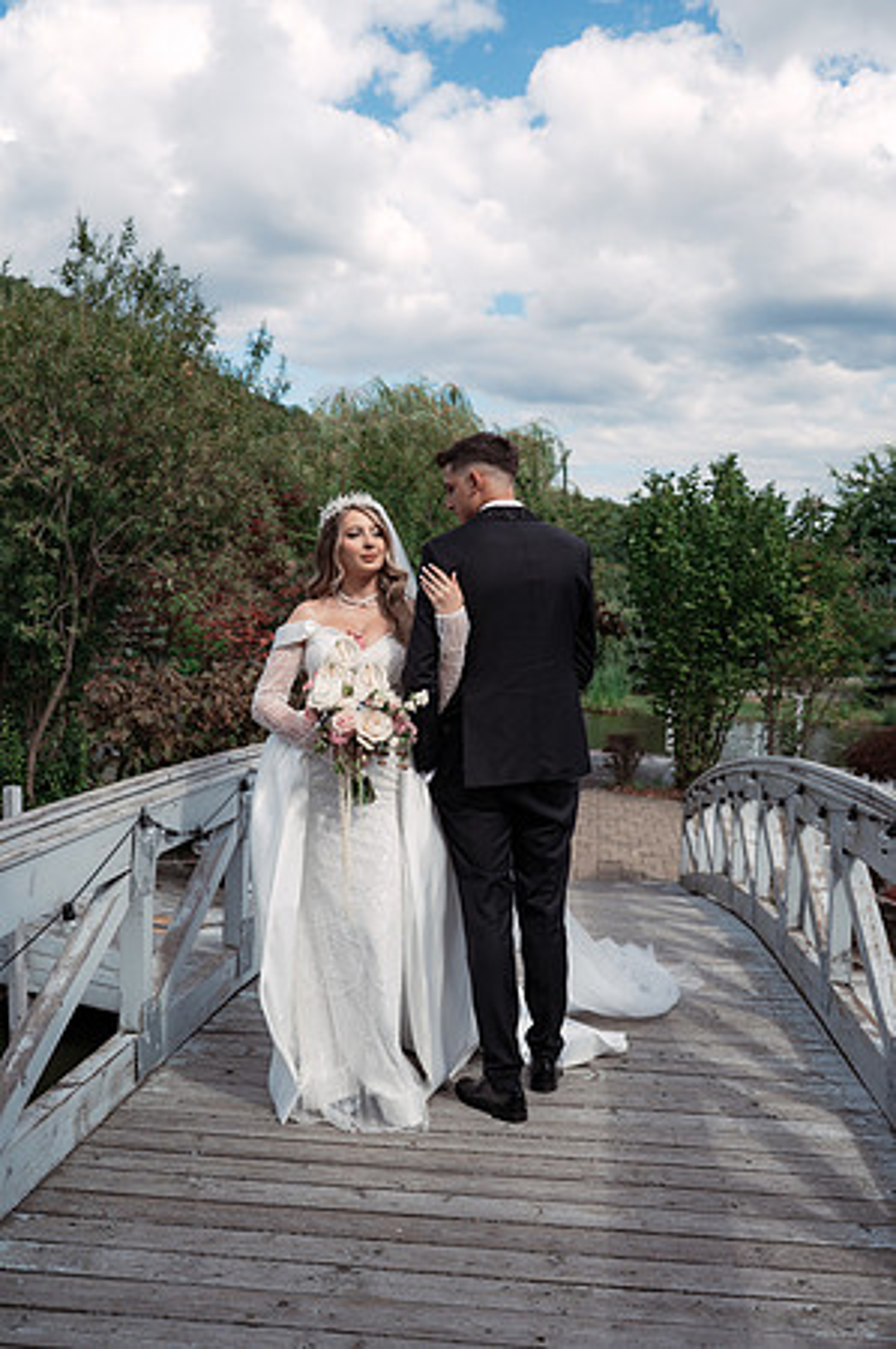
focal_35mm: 32
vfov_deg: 58.8
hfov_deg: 41.0
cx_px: 448
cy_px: 674
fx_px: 1197
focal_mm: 32
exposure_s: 1/400
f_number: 5.6
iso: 160
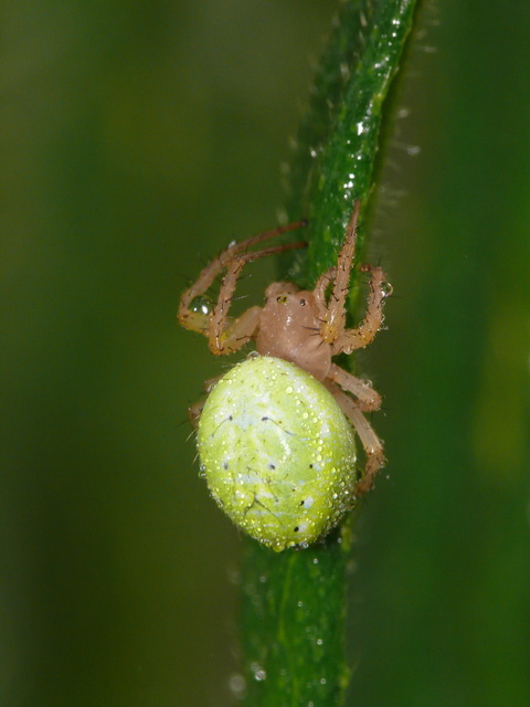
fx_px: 8574
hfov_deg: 3.5
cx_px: 265
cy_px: 354
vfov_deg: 4.7
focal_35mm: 420
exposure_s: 1/125
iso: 200
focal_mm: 88.8
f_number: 11
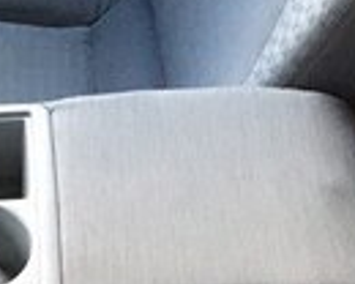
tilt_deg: -54.2
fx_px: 1135
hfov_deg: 16.8
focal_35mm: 108
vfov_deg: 13.2
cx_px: -104
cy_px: 464
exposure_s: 1/17
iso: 320
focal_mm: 4.15
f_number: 2.2
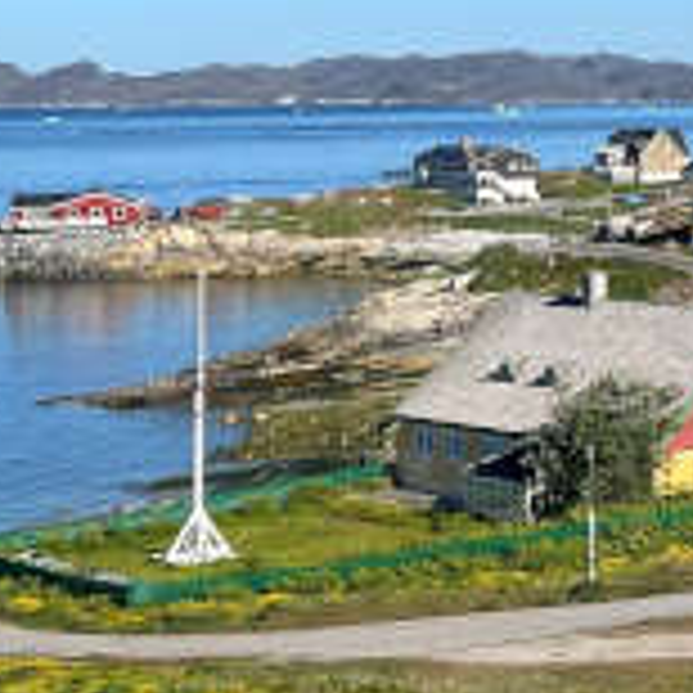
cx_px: 1123
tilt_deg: +1.8
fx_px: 2491
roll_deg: +0.2
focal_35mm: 110
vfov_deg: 15.6
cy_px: 14
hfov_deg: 14.5
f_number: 1.5
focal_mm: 5.7
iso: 50
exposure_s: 1/4831
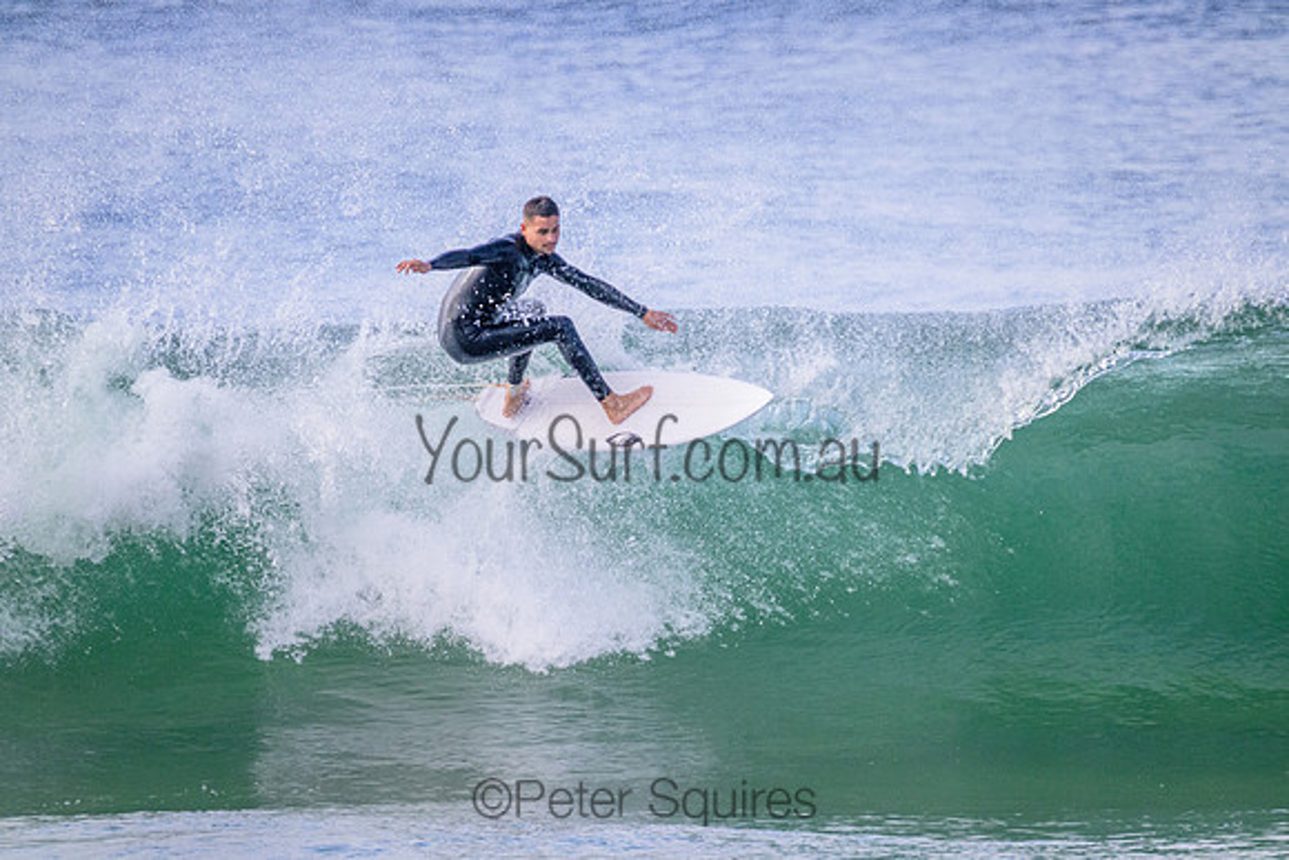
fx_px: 28650
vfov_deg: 1.7
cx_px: 644
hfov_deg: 2.6
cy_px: 430
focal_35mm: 800
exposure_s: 1/2000
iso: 3600
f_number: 11
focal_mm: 800
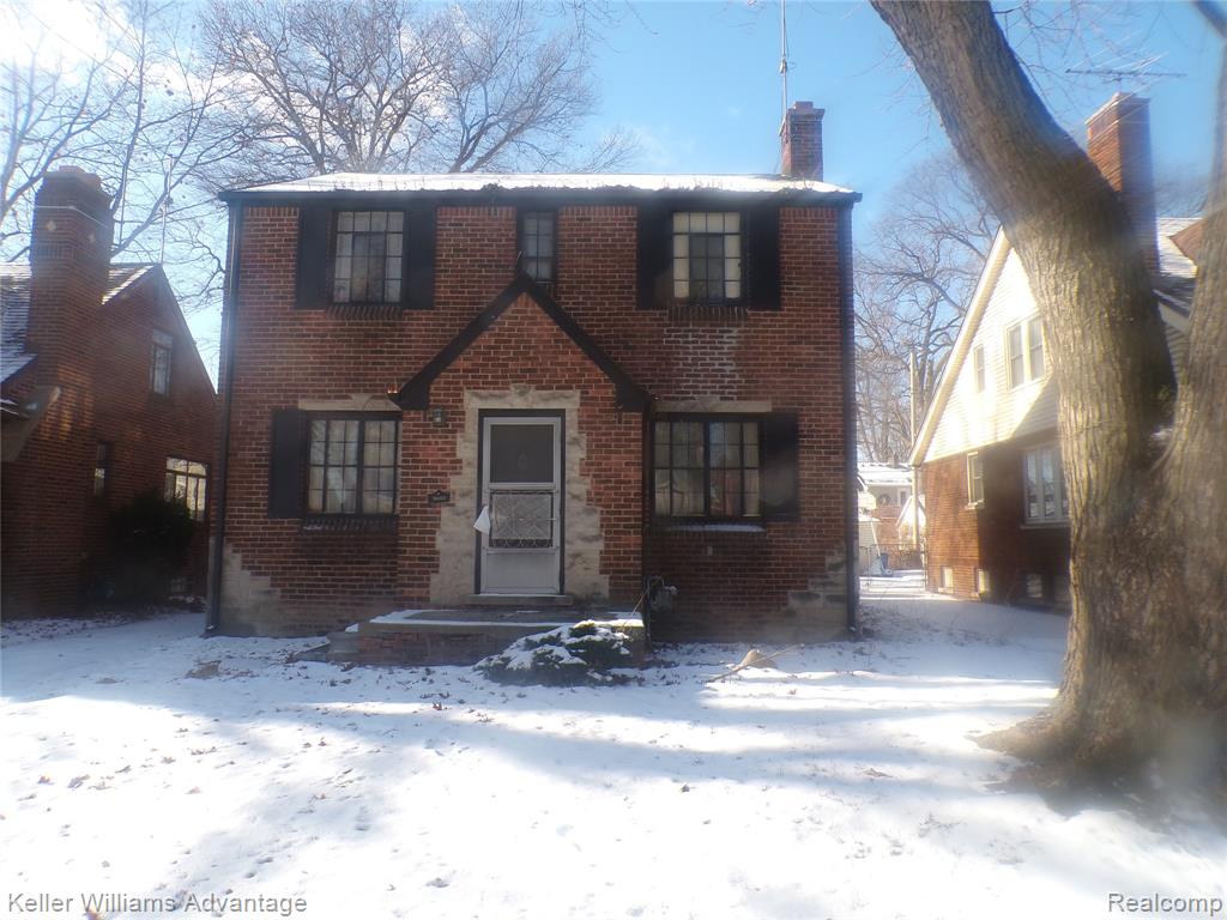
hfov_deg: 71.6
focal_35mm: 24
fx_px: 851
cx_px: 614
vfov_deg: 56.8
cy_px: 460
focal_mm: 4.3
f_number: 4.4
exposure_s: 1/240
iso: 100
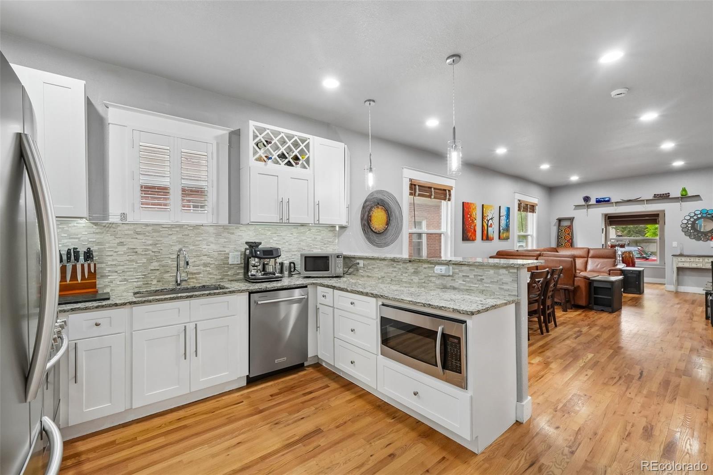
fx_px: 297
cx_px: 356
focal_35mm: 15
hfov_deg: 100.4
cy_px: 238
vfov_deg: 77.3
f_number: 8
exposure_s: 1/15
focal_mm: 10
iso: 800
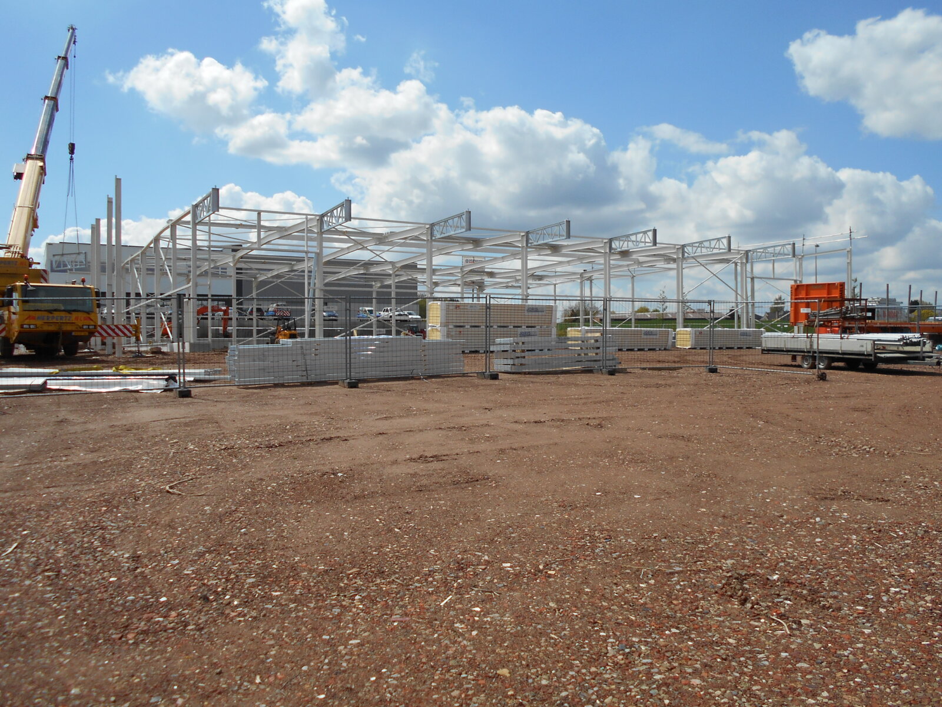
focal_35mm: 30
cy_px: 354
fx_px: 816
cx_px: 471
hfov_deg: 60.0
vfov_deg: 46.8
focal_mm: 5.1
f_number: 3.4
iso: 80
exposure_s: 1/1600
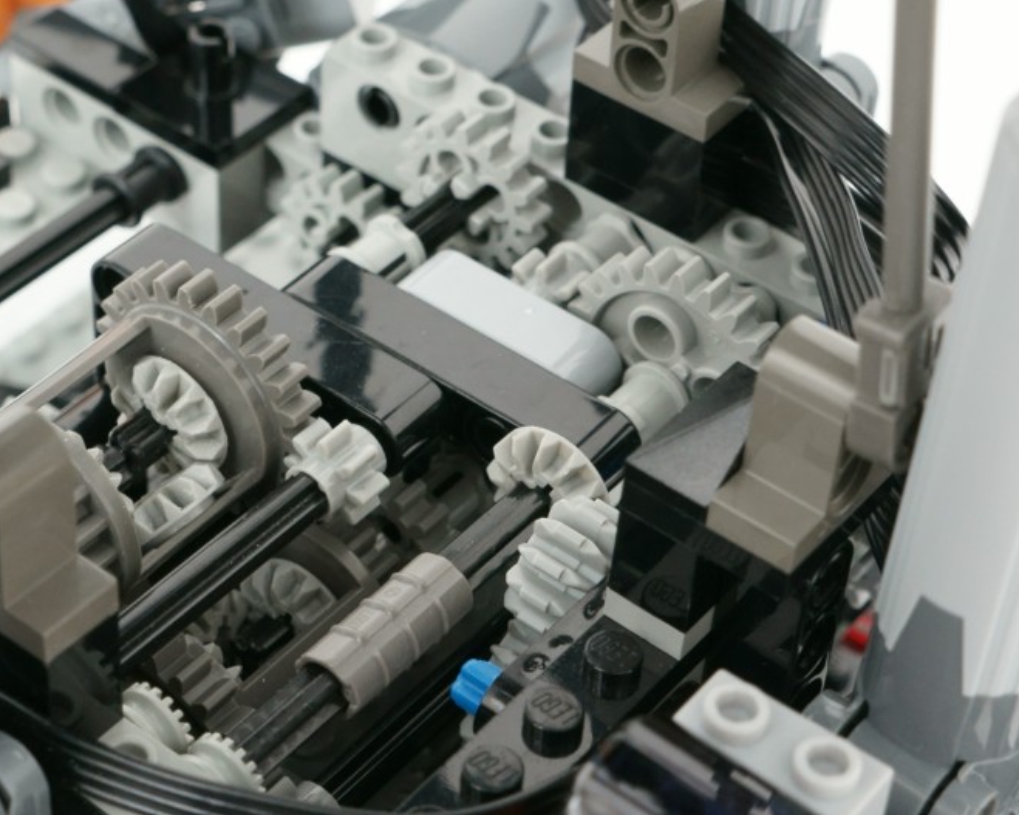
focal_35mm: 50
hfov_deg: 37.5
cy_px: 411
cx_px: 407
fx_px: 1495
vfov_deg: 30.5
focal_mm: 29
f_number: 8
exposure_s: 1/10
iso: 800
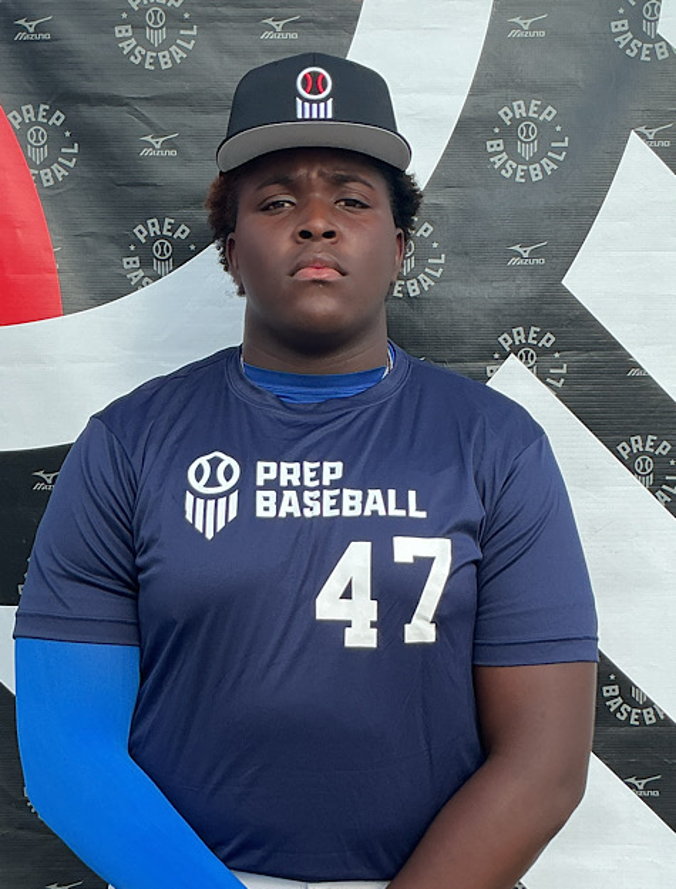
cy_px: 444
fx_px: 749
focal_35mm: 29
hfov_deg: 48.6
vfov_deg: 61.4
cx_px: 338
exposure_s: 1/683
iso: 25
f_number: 1.8
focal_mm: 3
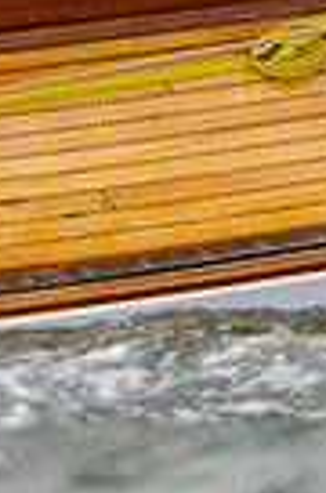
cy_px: -188
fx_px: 8833
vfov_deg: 3.2
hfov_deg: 2.1
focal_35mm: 647
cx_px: 268
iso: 320
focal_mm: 130
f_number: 2.8
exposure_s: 1/3200
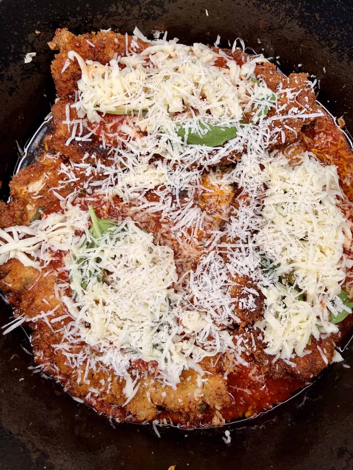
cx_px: 176
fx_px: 326
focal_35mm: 24
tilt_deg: -79.7
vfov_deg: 71.6
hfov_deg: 56.8
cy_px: 235
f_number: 2.2
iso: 50
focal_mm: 2.22
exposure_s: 1/497
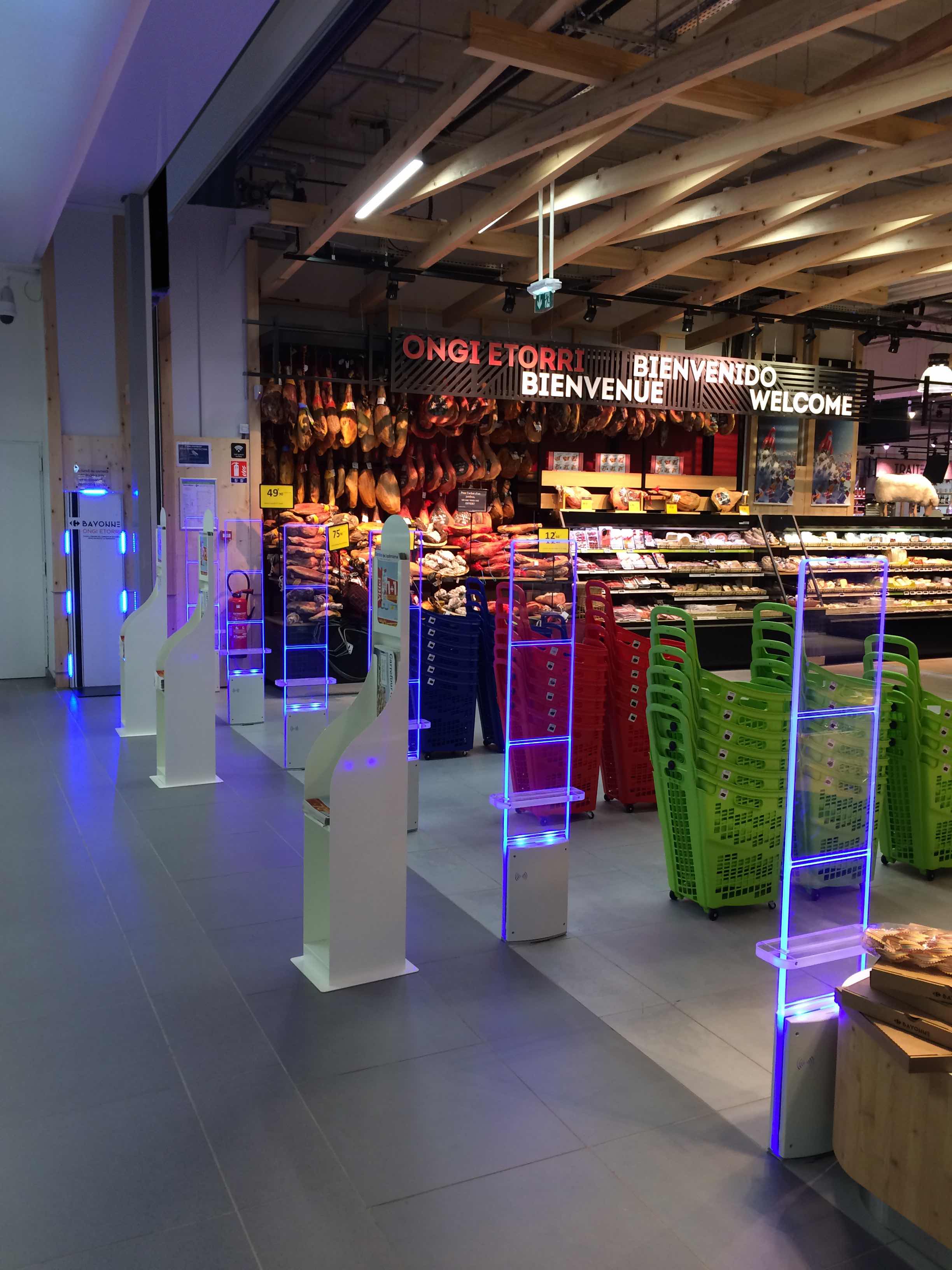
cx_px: 476
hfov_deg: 48.2
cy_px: 635
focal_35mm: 29
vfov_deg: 61.7
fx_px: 1063
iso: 50
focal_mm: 4.15
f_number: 2.2
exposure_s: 1/33
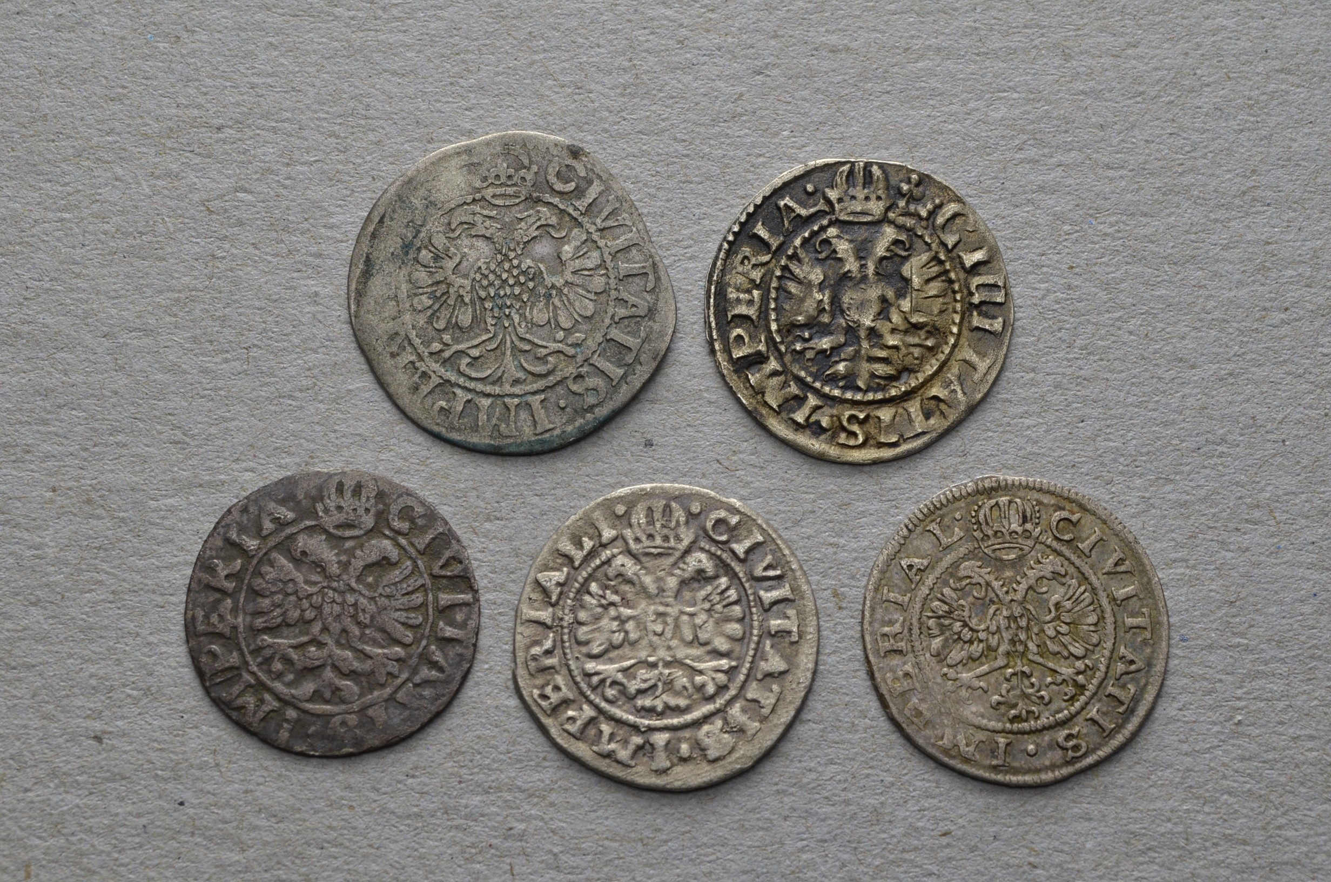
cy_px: 441
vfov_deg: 16.5
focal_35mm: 82
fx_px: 3044
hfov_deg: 24.7
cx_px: 666
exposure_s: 1/250
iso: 400
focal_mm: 55
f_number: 14
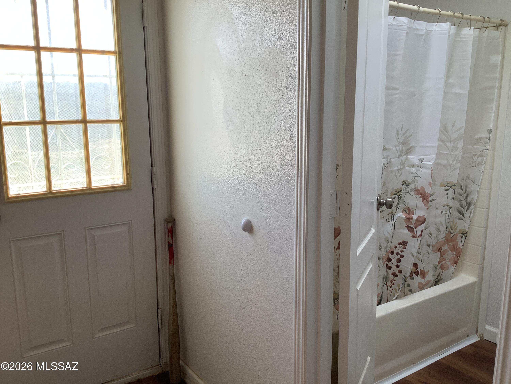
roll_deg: +0.8
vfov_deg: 45.4
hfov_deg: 58.4
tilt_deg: -11.3
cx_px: 256
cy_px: 192
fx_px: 458
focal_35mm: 31
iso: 50
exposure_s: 1/120
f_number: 2.4
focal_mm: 3.3
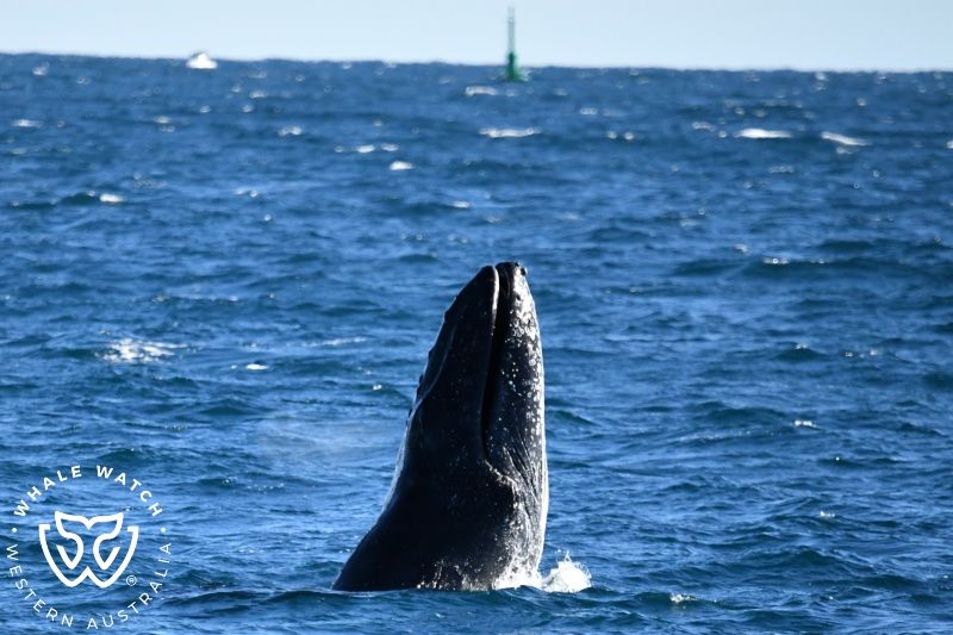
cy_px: 318
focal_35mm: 600
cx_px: 476
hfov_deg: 3.4
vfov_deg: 2.3
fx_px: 15879
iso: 2800
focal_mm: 600
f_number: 6.3
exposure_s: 1/8000
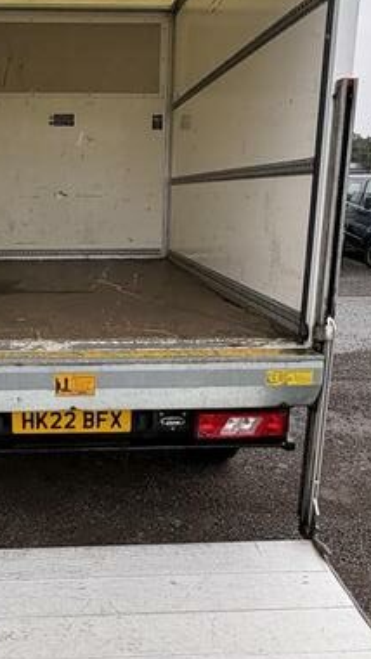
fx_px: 629
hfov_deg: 32.2
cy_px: 349
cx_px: 88
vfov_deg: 55.2
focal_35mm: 36
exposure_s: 1/190
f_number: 2.2
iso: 40
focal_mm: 2.22
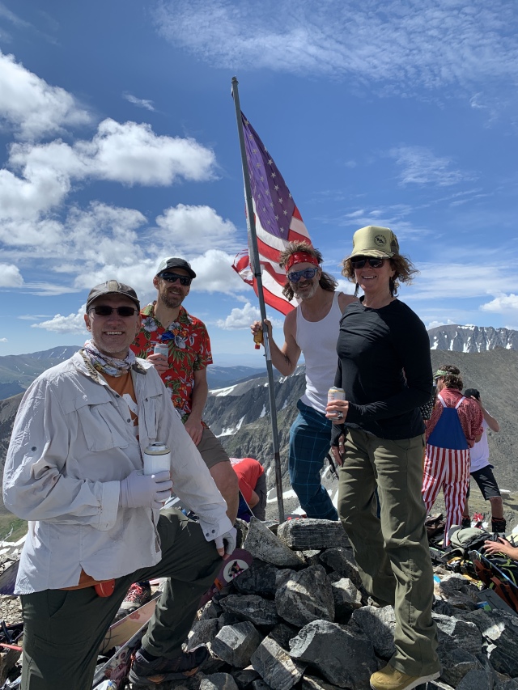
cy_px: 345
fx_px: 519
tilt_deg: +4.9
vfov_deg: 67.3
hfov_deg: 53.1
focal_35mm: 26
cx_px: 259
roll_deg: +2.2
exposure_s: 1/2481
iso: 25
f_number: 1.8
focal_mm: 4.25
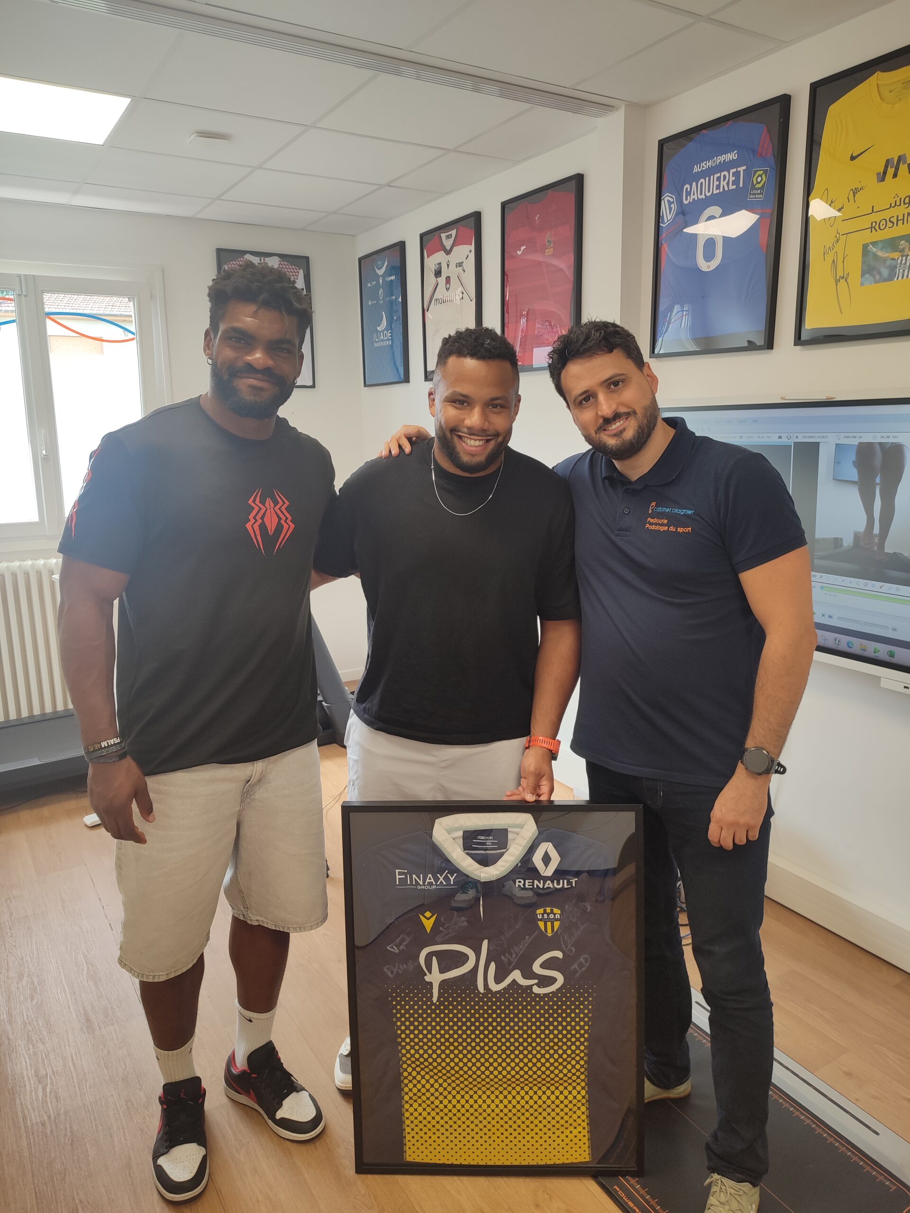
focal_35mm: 24
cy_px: 606
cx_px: 455
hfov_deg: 56.8
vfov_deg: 71.6
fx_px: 841
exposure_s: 1/33
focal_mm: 5.89
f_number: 1.89
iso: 59
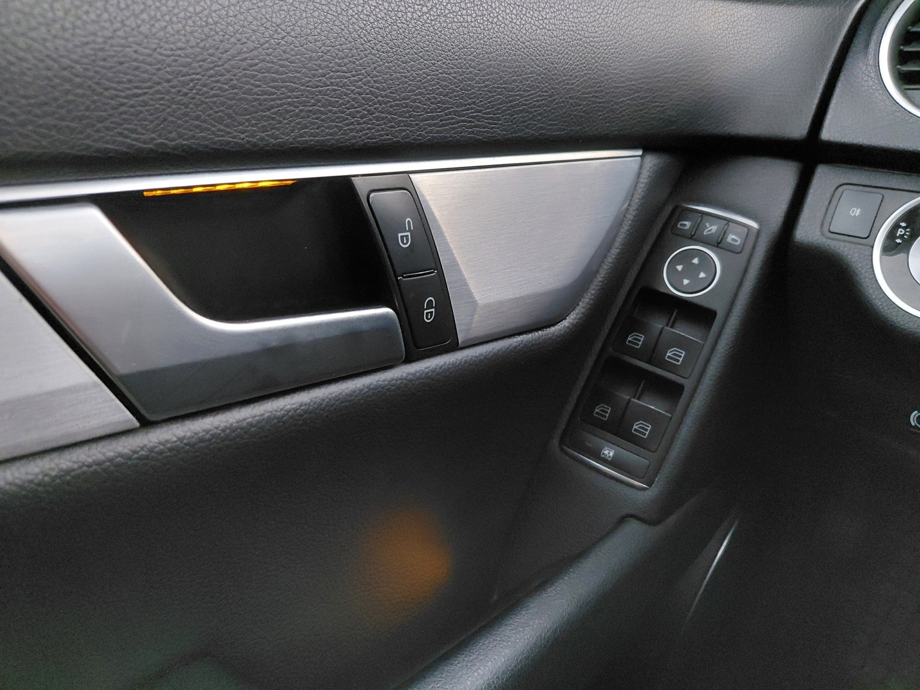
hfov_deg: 69.4
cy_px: 345
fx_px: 664
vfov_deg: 54.9
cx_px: 460
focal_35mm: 25
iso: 500
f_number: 1.8
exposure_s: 1/25
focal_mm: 4.69
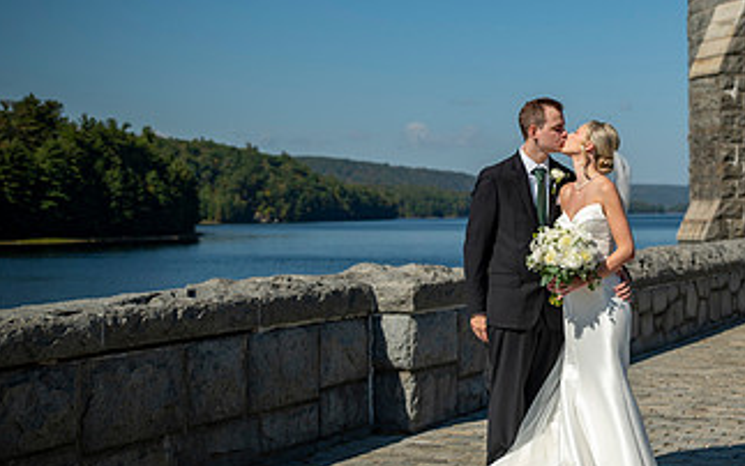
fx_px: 1482
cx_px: 644
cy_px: 168
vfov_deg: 17.8
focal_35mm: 73
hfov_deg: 27.4
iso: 80
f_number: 2.8
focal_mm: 38
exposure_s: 1/3200
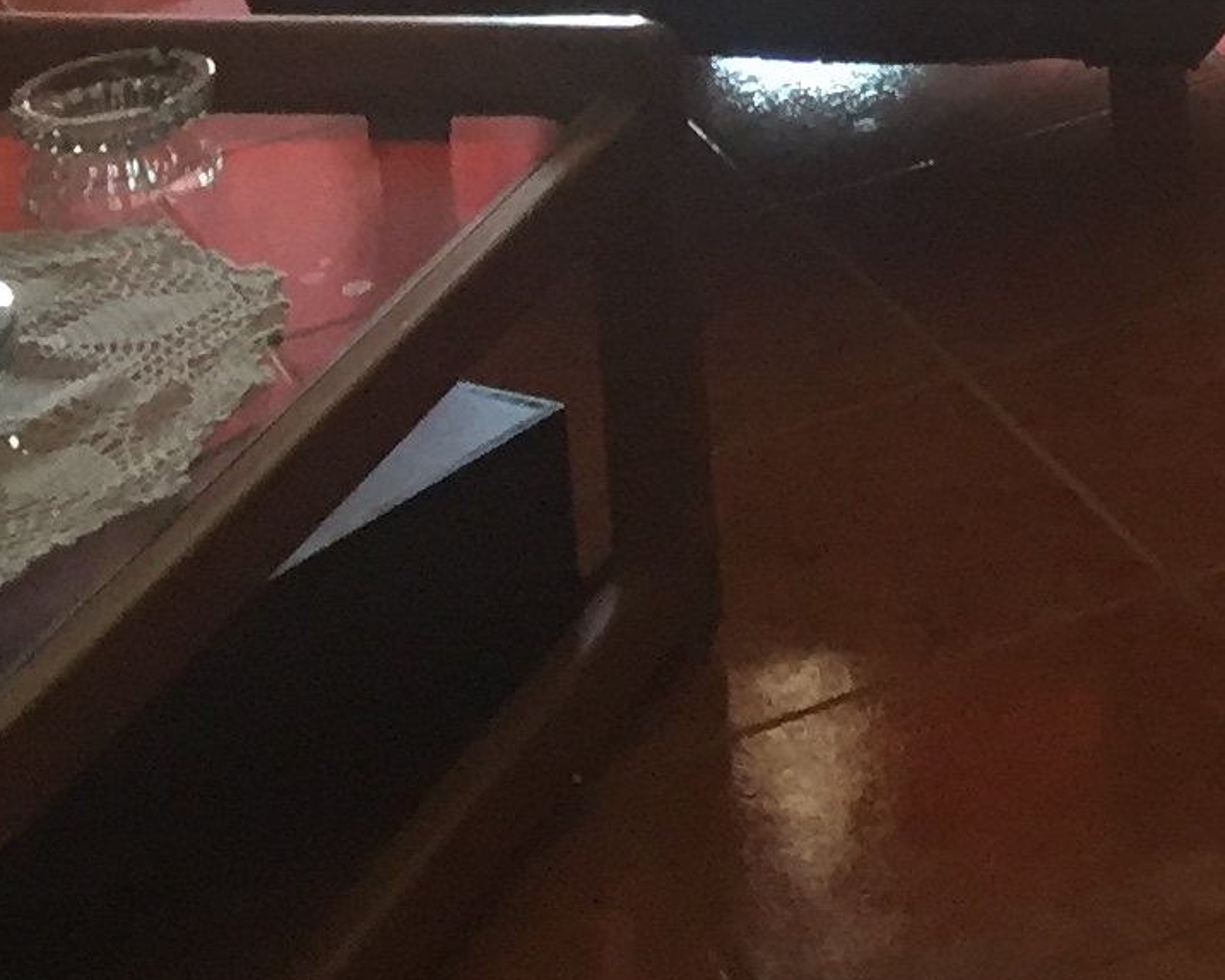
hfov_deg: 13.1
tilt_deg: -9.3
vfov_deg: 10.8
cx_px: 2376
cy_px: -1062
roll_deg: +0.5
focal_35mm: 129
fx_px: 4678
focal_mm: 4.15
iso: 125
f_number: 2.2
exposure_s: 1/33
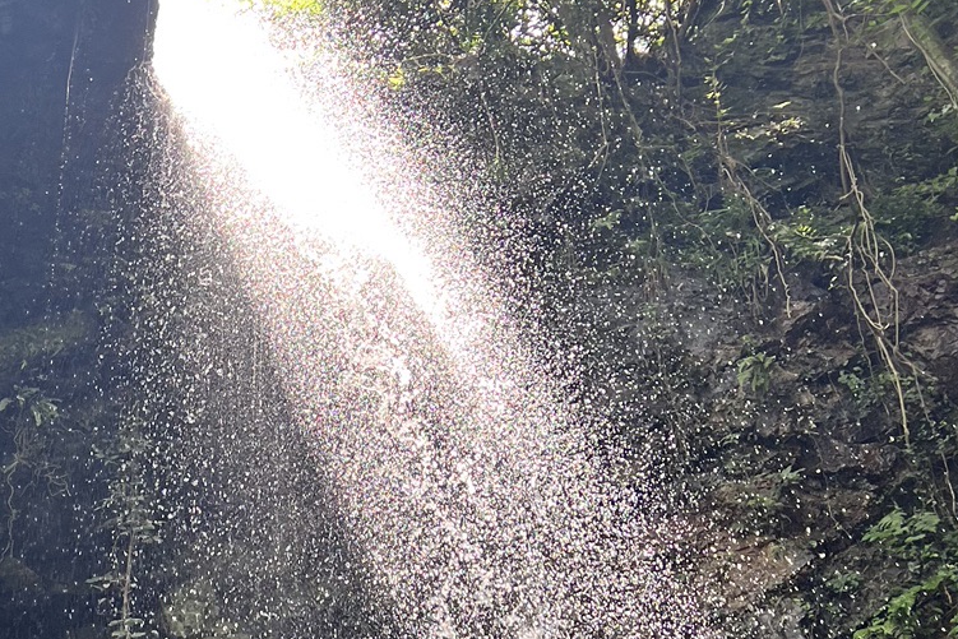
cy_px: 525
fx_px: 1916
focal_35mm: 72
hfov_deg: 27.9
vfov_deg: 18.7
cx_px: 314
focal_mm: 5.7
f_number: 1.5
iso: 50
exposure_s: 1/166
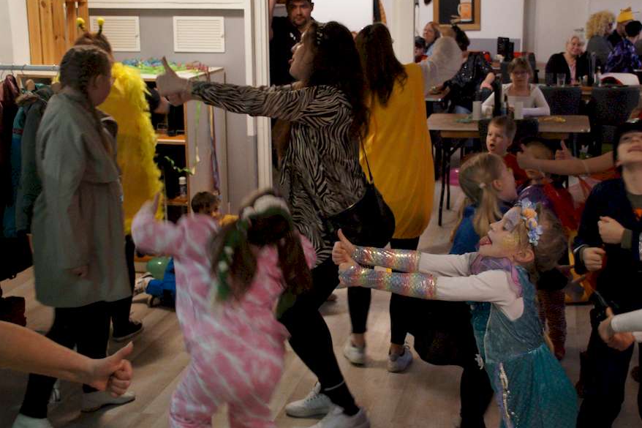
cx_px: 363
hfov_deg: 40.3
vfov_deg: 27.5
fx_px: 874
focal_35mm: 49
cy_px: 187
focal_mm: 28
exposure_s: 1/40
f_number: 4
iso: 3200
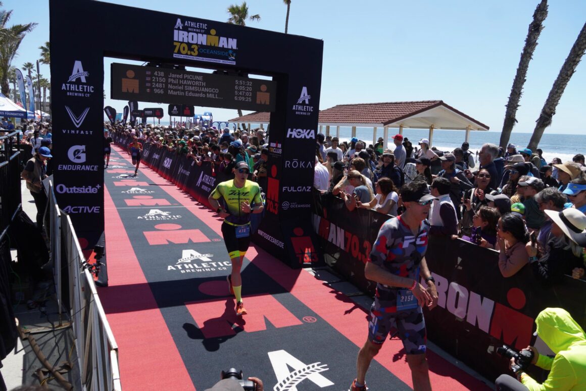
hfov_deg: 67.3
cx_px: 293
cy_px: 196
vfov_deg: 48.0
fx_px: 440
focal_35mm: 27
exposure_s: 1/1000
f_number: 5.6
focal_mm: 18
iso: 250
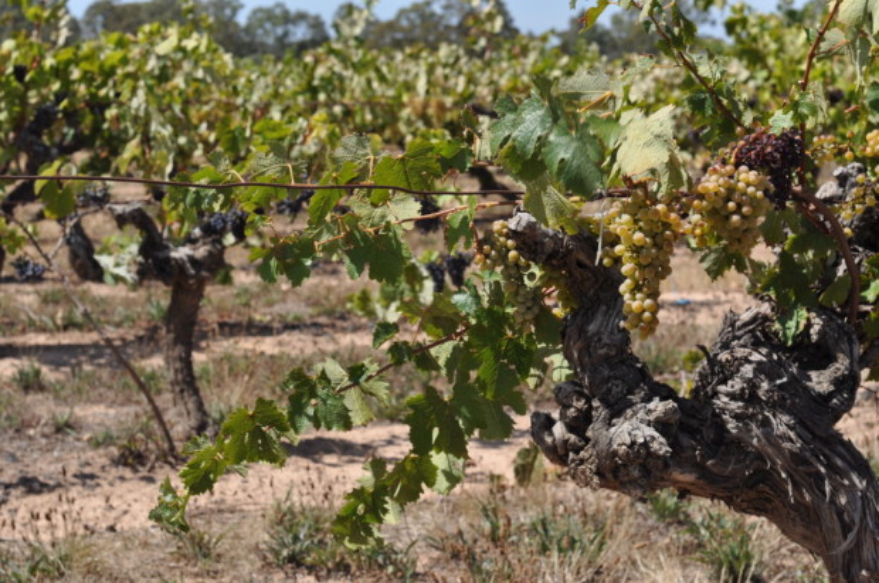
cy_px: 292
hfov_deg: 27.0
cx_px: 440
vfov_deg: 18.1
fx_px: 1828
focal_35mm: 75
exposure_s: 1/320
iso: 200
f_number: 9
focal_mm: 50
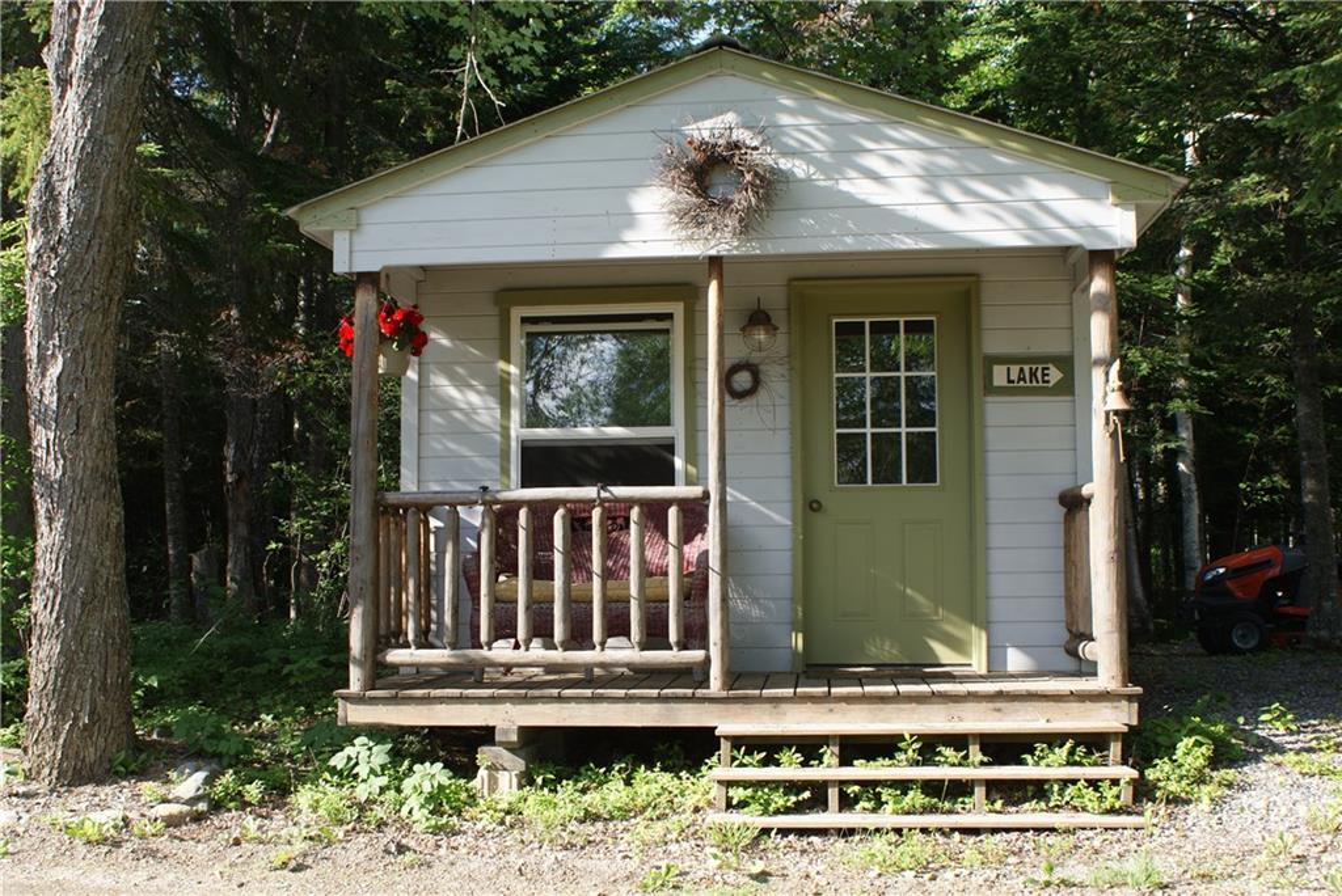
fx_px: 1455
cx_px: 671
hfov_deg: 49.5
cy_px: 448
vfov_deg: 34.3
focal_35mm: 39
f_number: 7.1
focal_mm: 26
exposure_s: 1/80
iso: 100
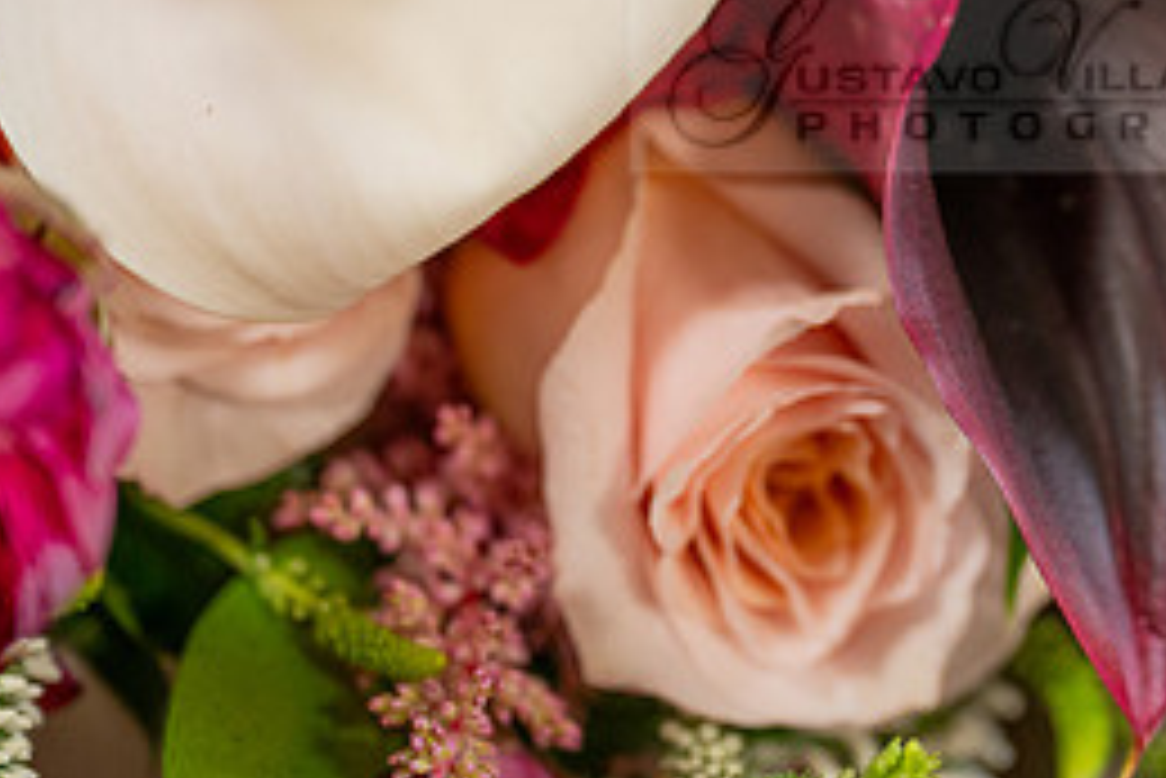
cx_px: 1022
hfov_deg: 13.7
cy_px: 65
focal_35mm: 148
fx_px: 4796
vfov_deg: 9.2
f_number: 2.8
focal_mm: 66
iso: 640
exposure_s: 1/200
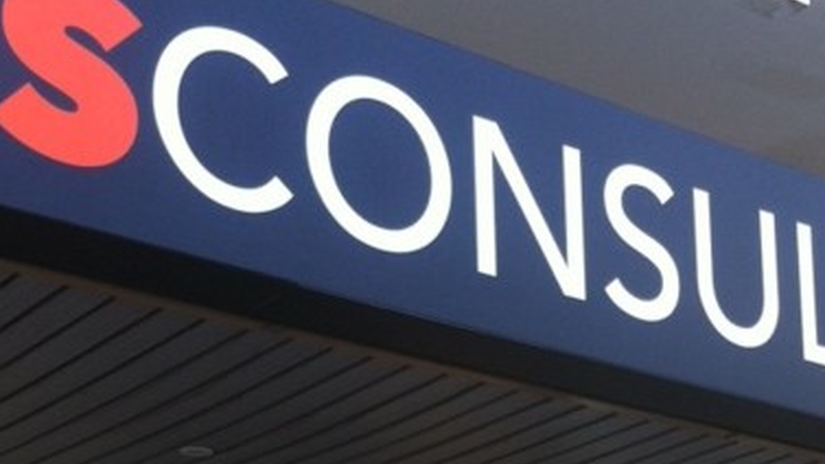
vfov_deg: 11.9
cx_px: 452
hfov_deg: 22.0
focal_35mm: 97
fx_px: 2122
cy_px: 692
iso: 80
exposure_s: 1/127
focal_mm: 3.85
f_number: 2.8
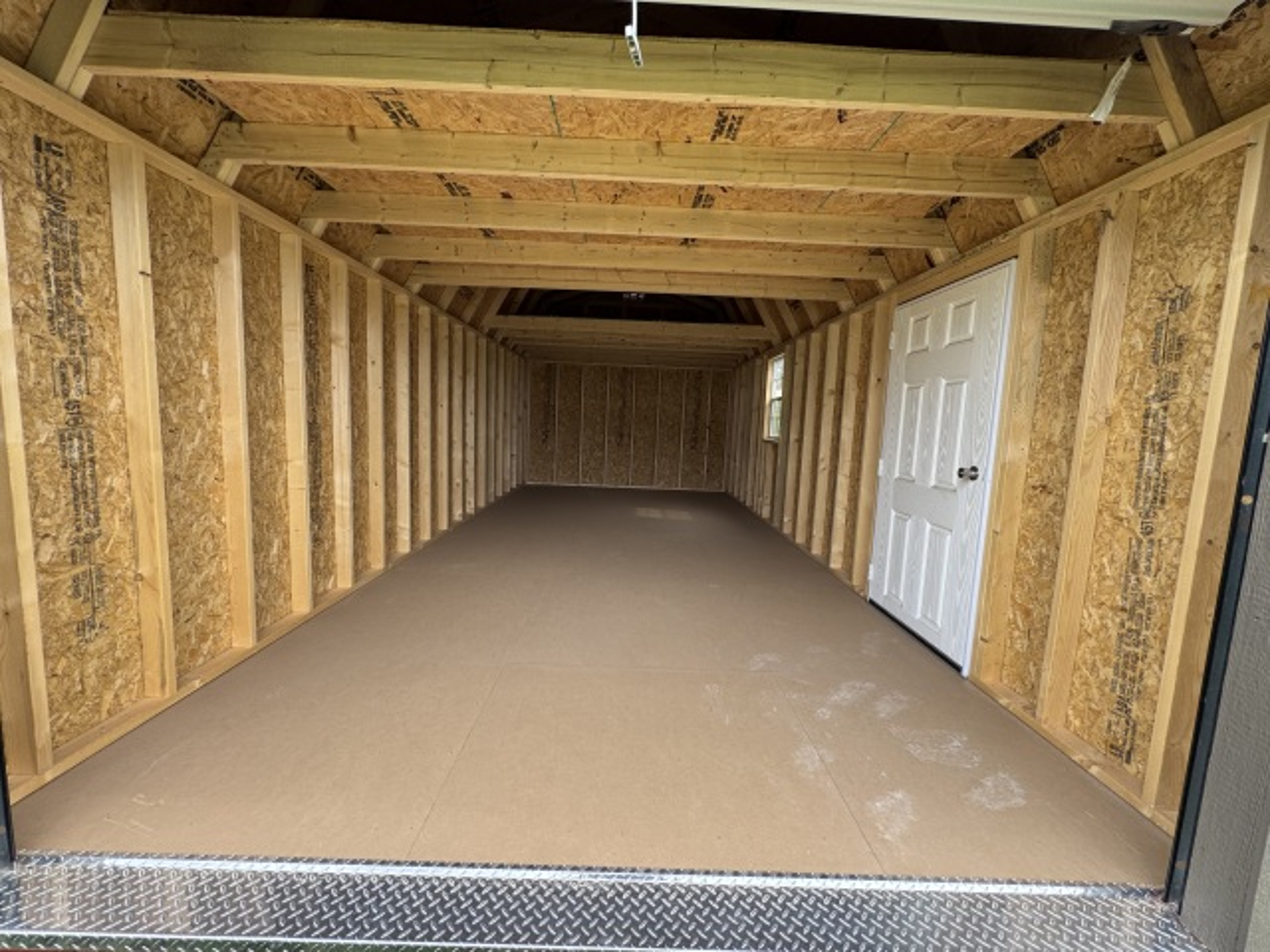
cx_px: 635
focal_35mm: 14
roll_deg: -0.1
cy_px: 476
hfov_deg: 102.1
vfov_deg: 85.7
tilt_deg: -5.7
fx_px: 514
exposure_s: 1/107
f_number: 2.2
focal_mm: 2.22
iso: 40
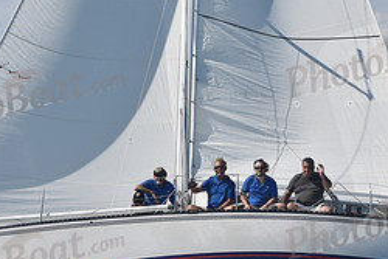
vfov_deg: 7.6
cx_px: 206
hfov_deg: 11.4
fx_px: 1952
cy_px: 161
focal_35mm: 181
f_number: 6.3
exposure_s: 1/1000
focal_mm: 78
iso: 250
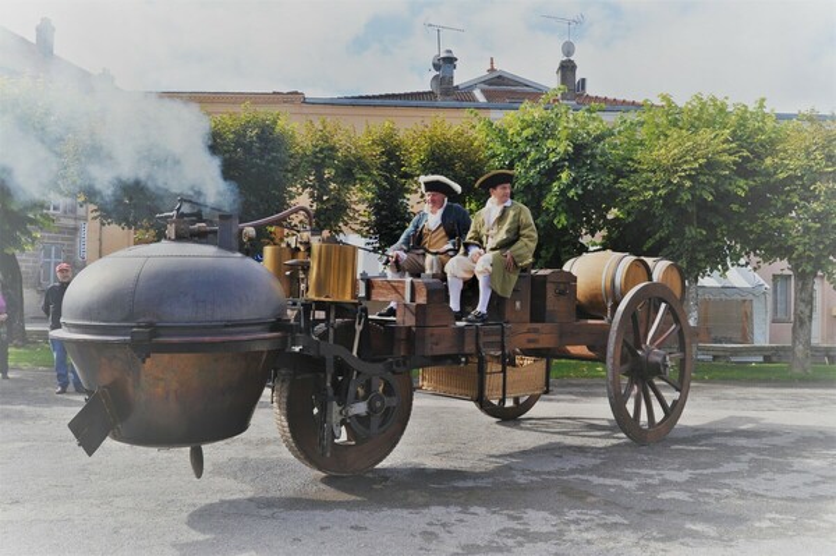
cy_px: 278
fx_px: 766
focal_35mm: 33
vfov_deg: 39.9
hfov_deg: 57.3
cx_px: 418
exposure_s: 1/320
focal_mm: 22
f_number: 9
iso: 200
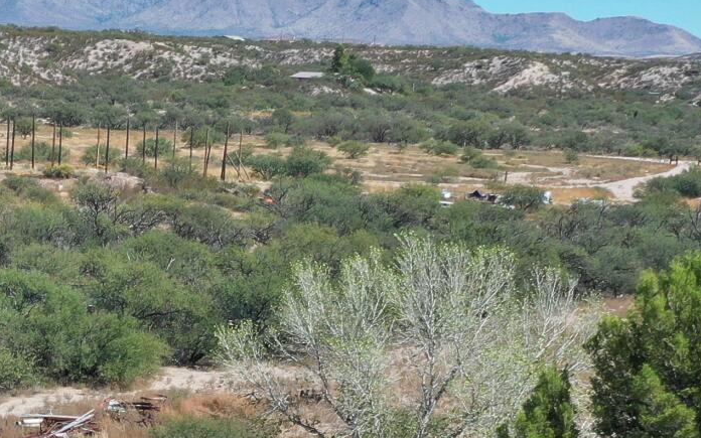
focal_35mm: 123
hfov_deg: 16.6
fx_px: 2350
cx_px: -6
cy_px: 583
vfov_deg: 10.4
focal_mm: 10.26
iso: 100
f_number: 5
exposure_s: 1/640
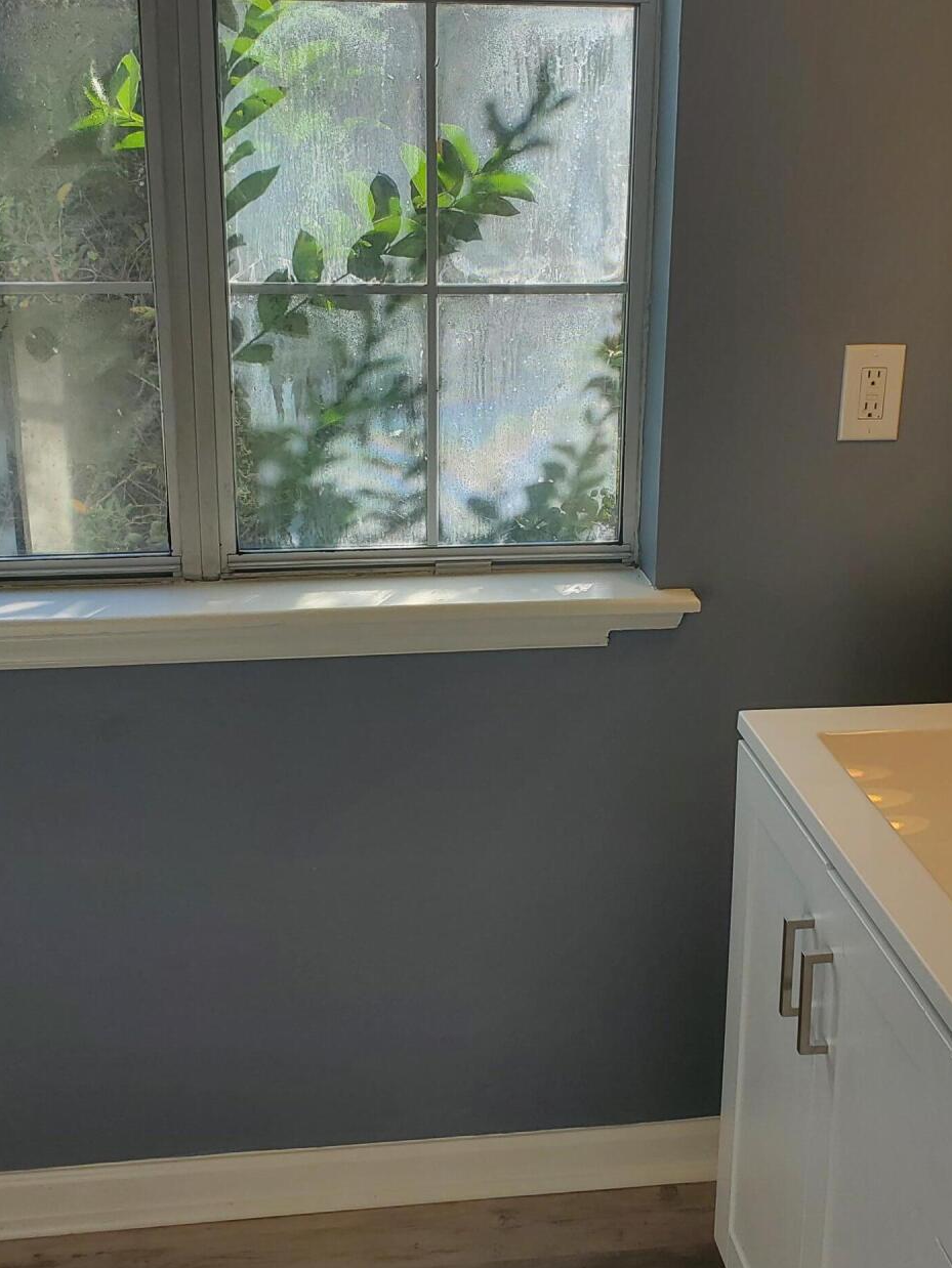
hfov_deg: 34.3
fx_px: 1540
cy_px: 515
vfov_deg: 44.6
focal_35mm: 42
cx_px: 552
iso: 50
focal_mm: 4.3
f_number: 2.4
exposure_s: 1/373
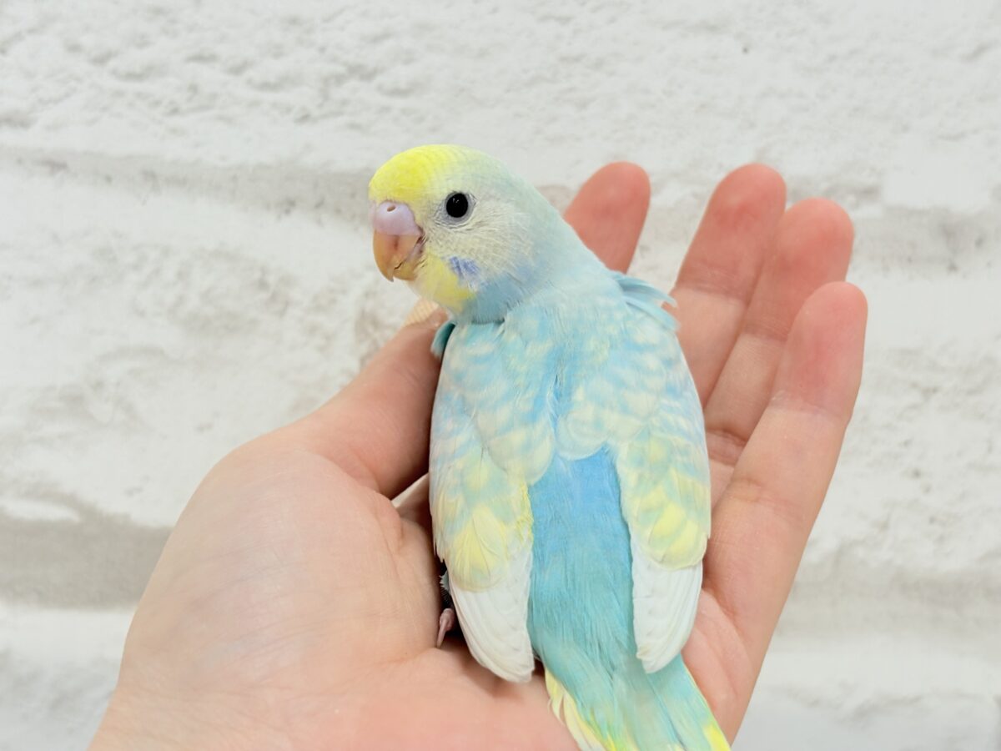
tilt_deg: -6.0
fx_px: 1504
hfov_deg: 36.8
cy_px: 376
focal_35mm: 52
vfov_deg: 28.0
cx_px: 500
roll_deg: -4.1
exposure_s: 1/100
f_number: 1.6
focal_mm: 5.96
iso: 64
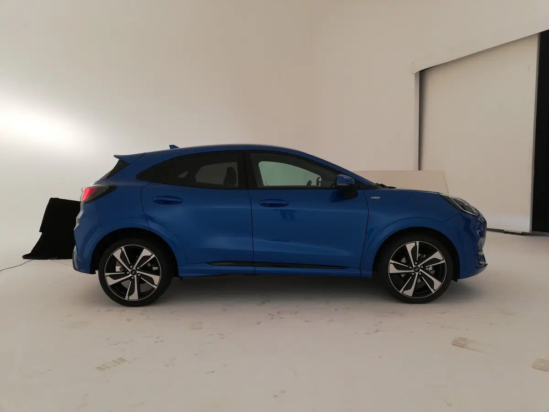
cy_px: 206
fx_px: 412
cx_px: 274
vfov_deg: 53.1
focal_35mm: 26
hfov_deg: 67.3
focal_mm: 3.81
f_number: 2.2
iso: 80
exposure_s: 1/50
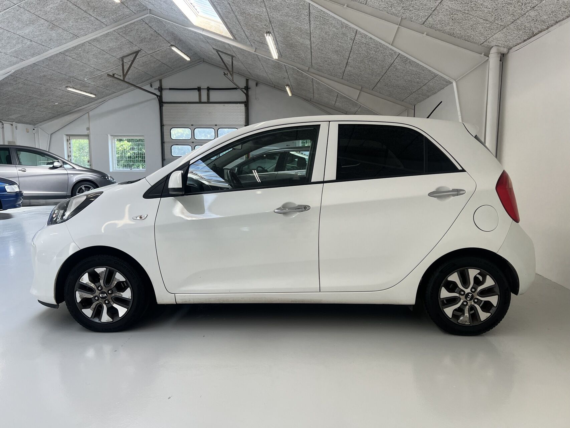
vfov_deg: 53.1
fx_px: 428
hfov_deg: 67.3
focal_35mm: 26
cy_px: 214
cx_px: 285
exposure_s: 1/178
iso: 40
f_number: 1.5
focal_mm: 5.7
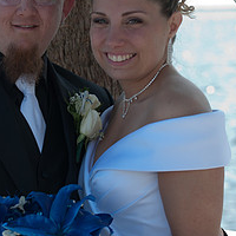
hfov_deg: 10.2
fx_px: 1327
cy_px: 116
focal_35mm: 172
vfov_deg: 10.2
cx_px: 73
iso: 250
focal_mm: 70
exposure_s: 1/500
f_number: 4.5
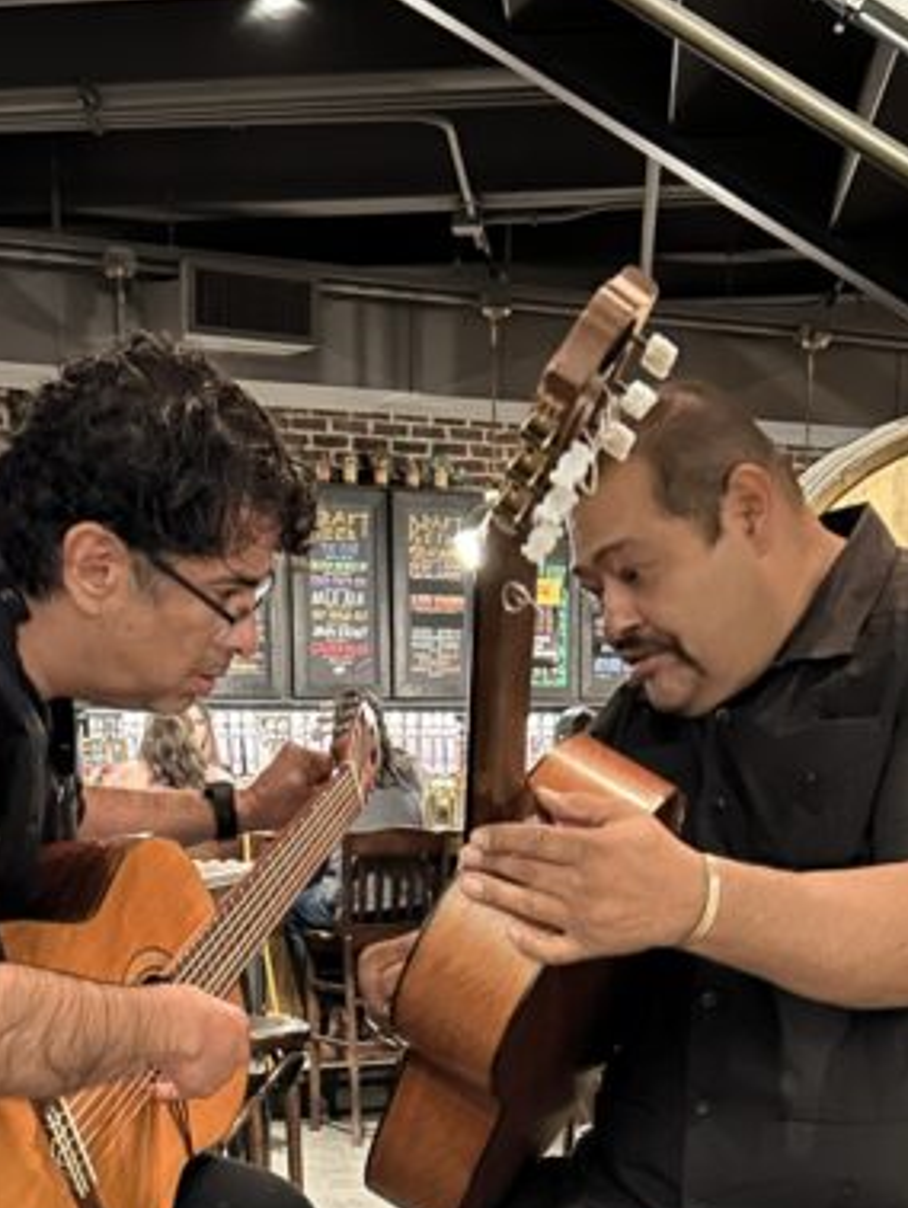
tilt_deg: -12.8
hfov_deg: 26.6
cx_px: 422
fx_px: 1921
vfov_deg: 31.8
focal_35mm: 55
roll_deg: +1.4
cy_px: 1250
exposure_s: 1/17
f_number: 1.5
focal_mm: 5.7
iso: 1000
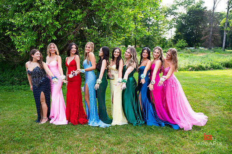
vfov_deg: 43.3
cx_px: 111
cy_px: 76
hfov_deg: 61.5
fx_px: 195
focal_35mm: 30
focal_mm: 29
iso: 320
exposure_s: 1/640
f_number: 3.2
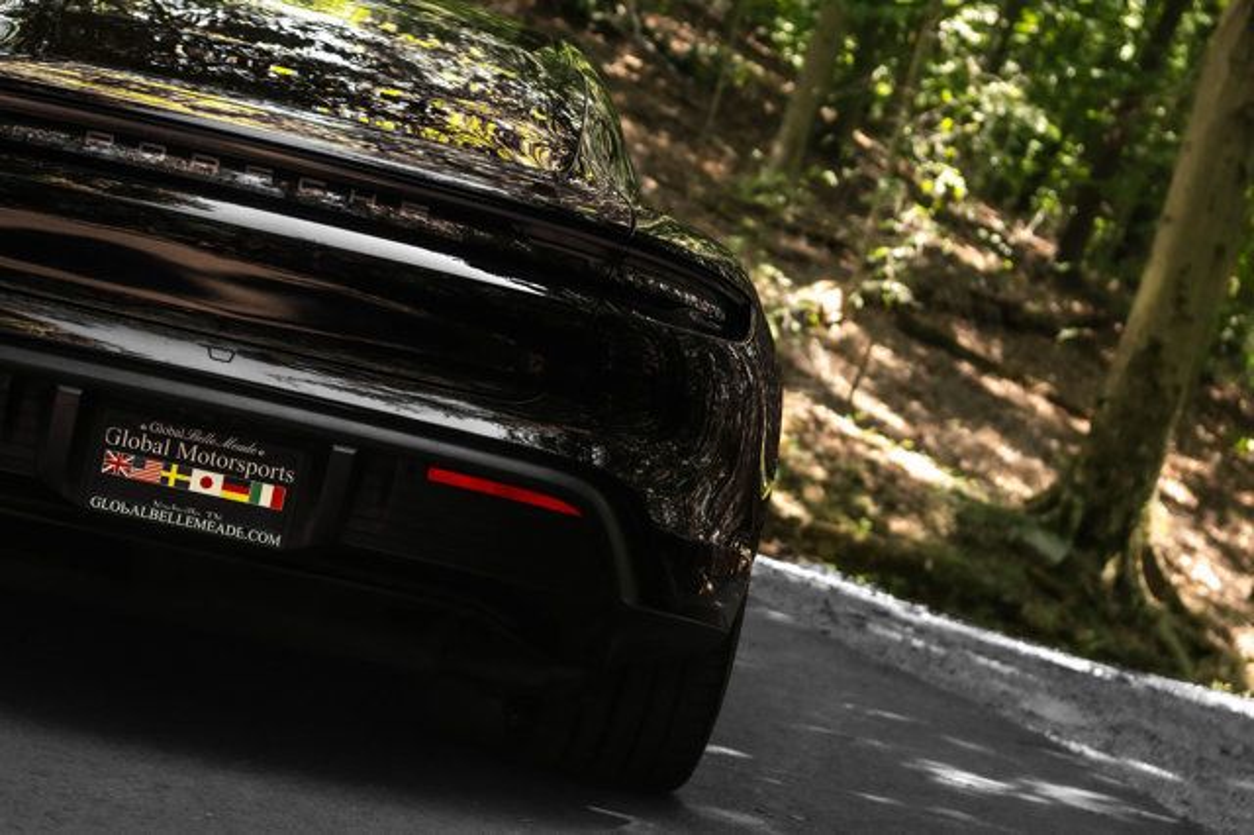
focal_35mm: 105
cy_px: 418
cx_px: 627
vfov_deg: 13.0
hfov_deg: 19.5
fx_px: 3655
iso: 640
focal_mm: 70
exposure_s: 1/800
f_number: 4.5
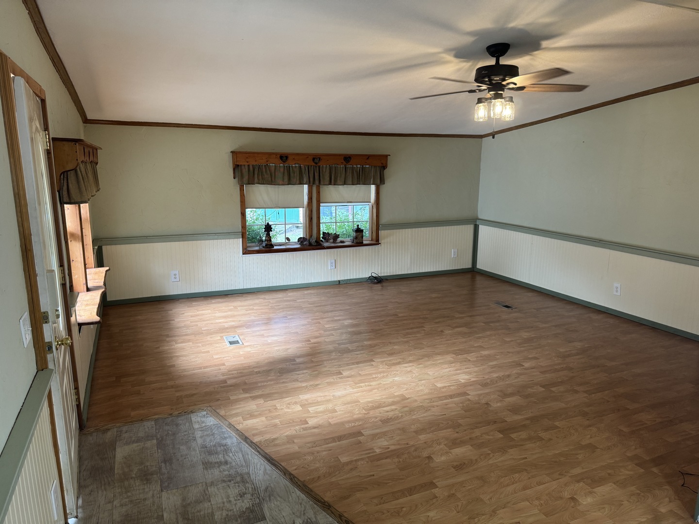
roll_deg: -0.1
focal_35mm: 24
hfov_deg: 71.6
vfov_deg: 56.8
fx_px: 485
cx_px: 350
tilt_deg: -12.4
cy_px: 262
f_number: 1.78
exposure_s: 1/60
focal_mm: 6.76
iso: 160
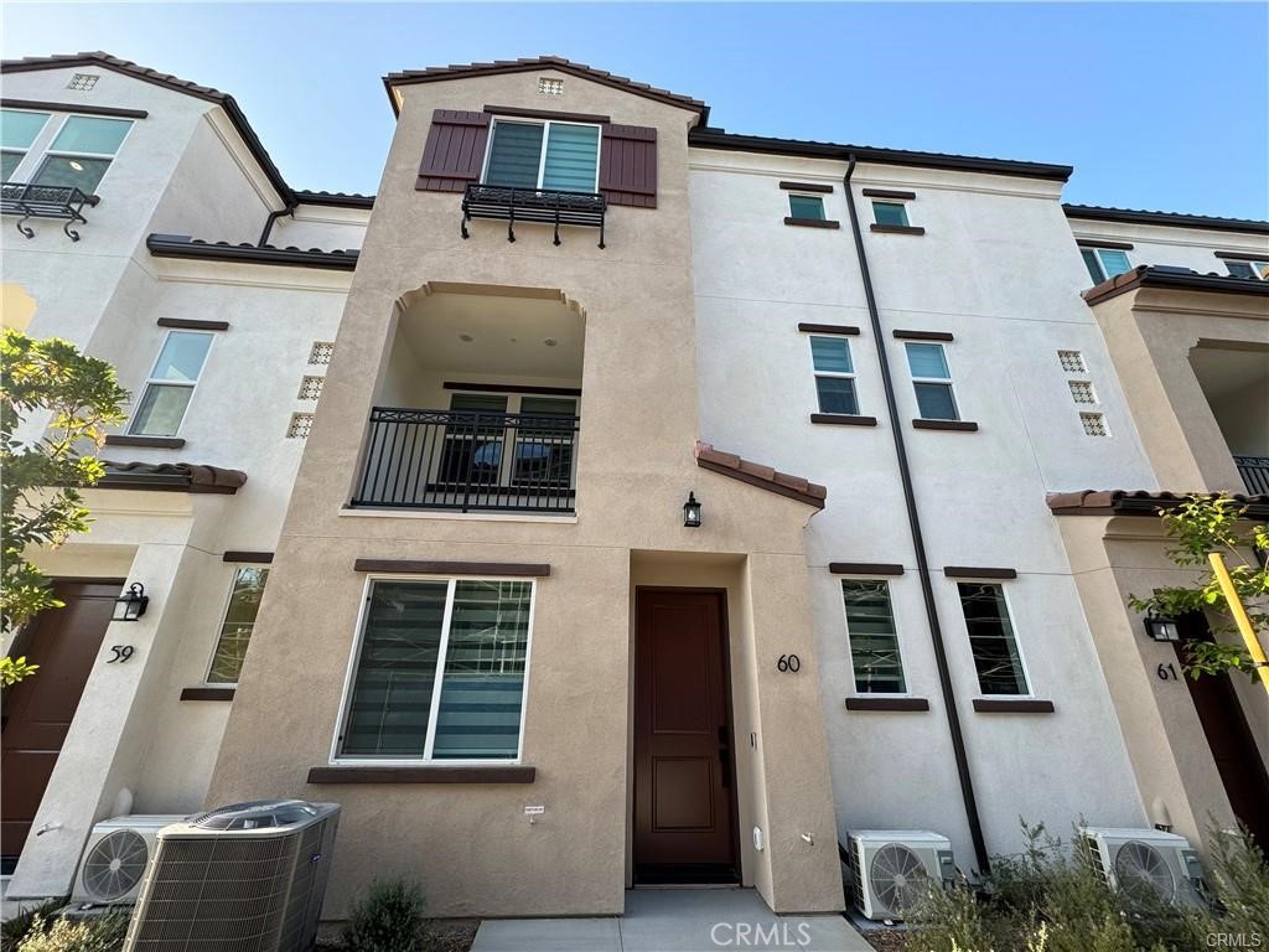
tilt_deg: +20.8
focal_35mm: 14
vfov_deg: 85.7
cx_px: 634
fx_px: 513
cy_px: 476
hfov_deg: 102.1
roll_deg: -0.8
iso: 40
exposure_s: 1/259
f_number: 2.2
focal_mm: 2.22
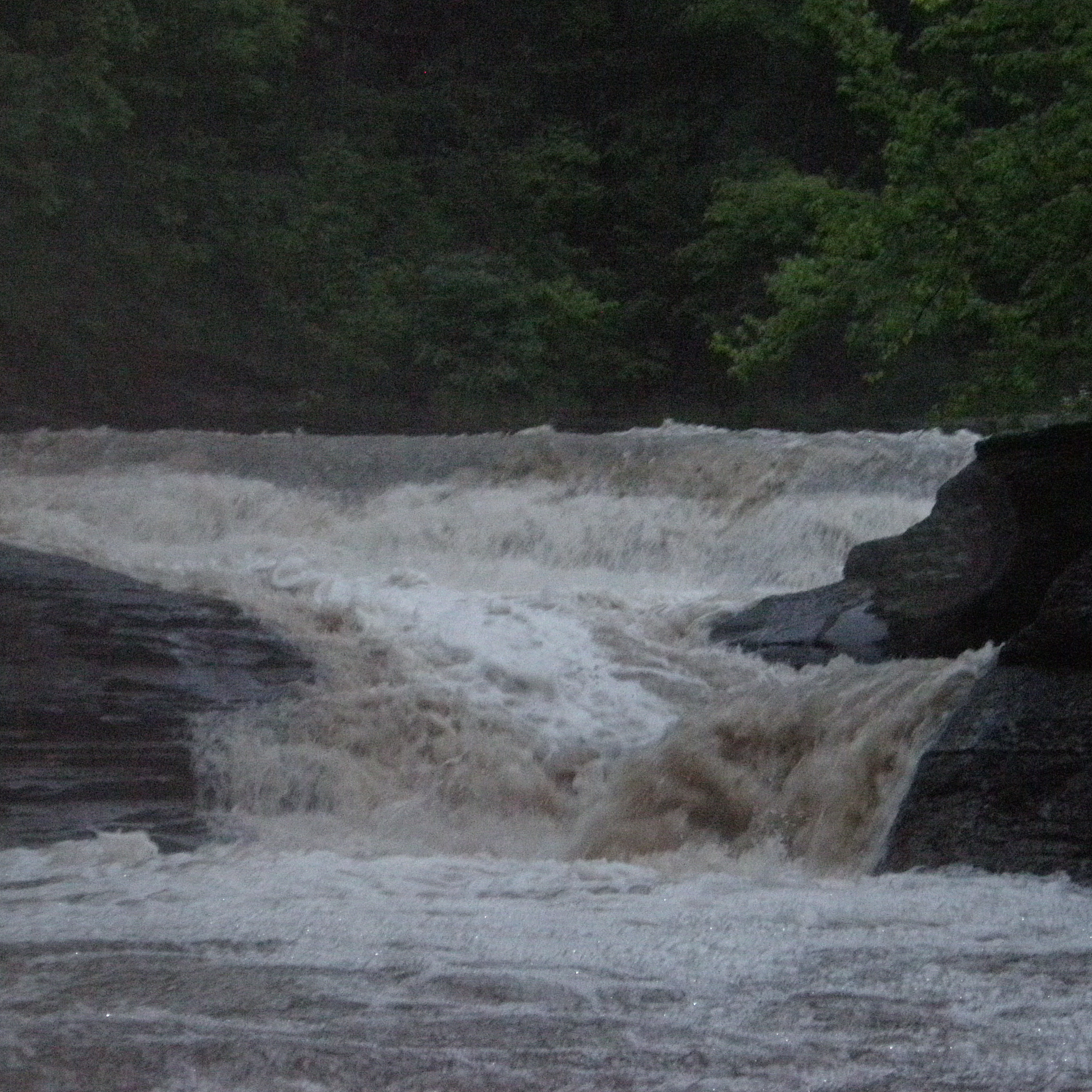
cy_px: 544
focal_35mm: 108
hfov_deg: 16.1
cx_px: 541
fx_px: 3855
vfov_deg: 16.1
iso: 800
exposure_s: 1/80
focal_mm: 16.25
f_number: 4.7
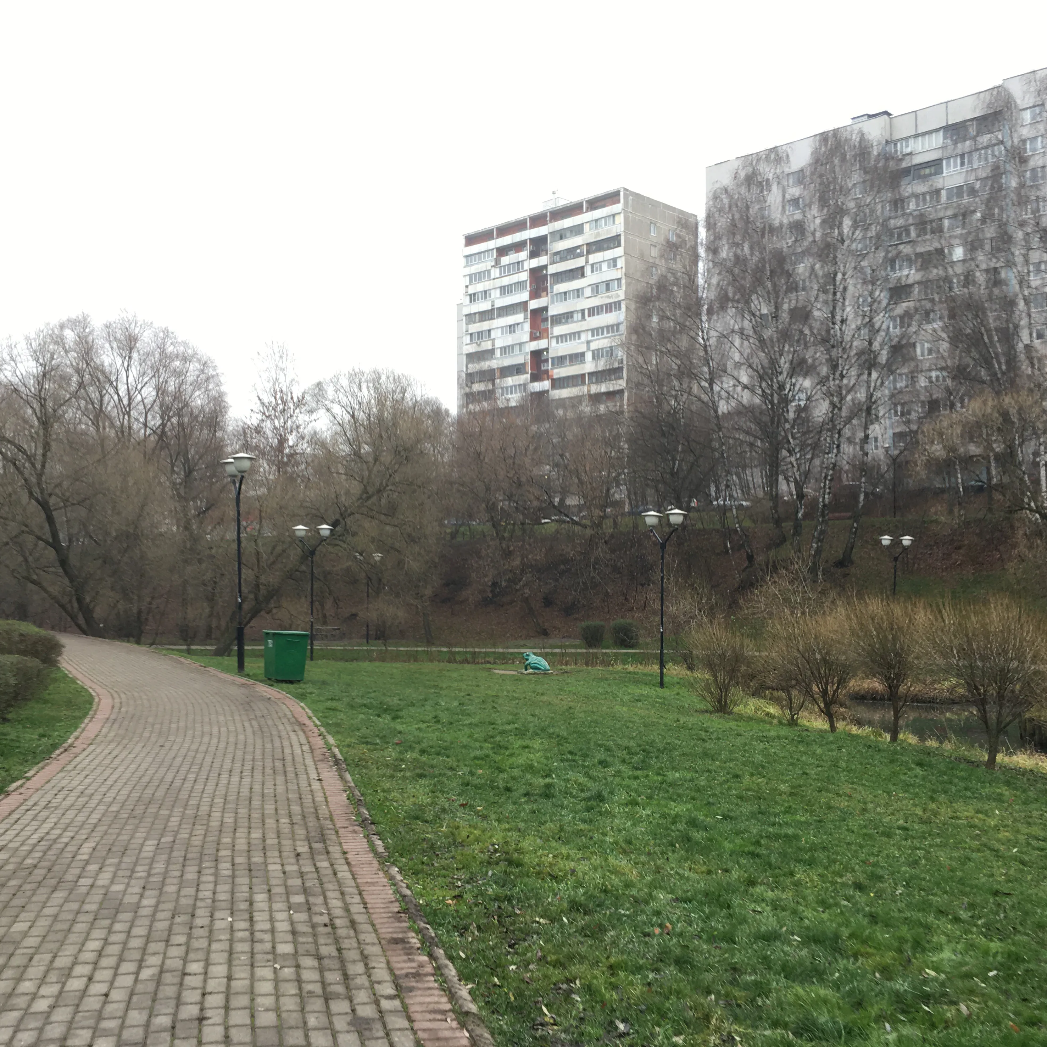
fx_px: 1198
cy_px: 528
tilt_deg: +3.2
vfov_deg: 47.2
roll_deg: -0.6
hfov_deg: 47.2
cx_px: 506
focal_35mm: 35
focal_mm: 4.15
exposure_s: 1/100
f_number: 2.2
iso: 32
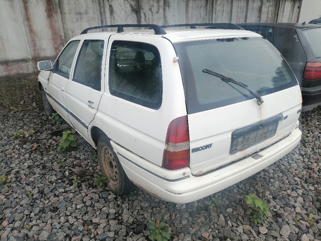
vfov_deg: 53.1
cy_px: 120
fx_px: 241
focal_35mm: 26
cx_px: 160
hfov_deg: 67.3
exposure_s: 1/462
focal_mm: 4.25
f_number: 1.8
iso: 50
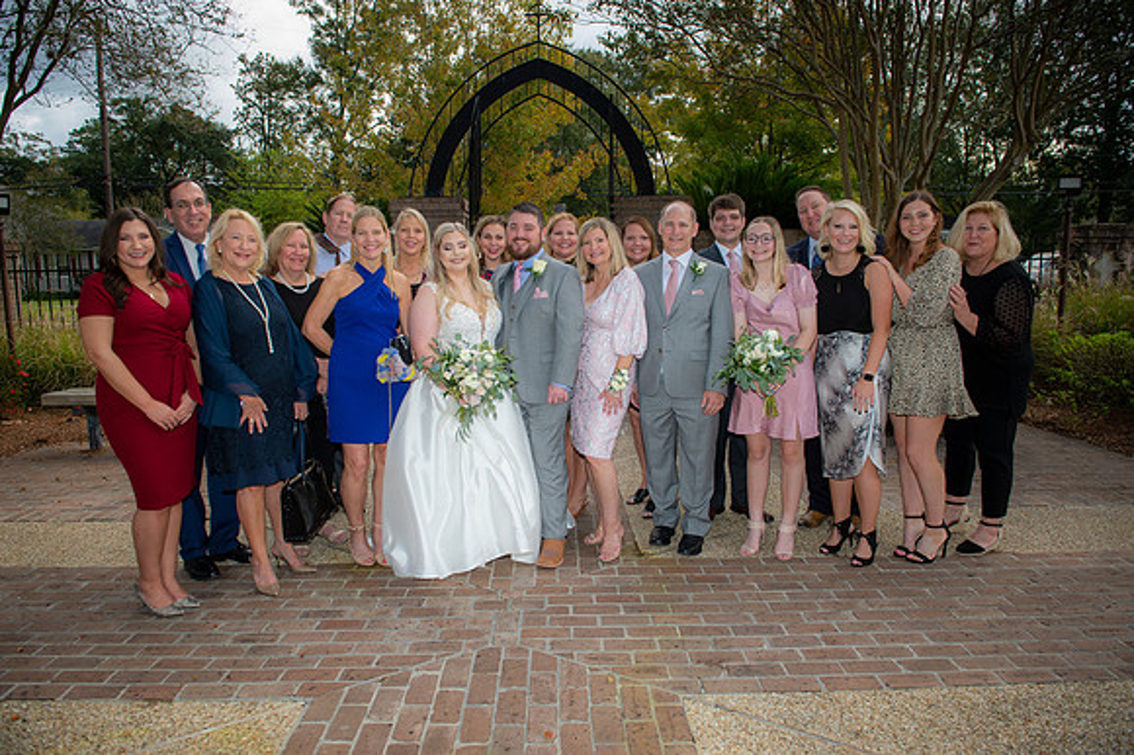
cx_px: 567
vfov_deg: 53.1
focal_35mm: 24
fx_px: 756
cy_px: 378
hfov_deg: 73.8
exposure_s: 1/200
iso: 125
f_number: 5
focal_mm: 24
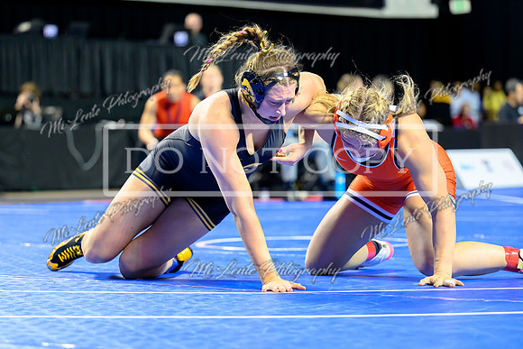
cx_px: 200
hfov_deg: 14.3
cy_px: 197
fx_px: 2080
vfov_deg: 9.6
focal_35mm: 143
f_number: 2.8
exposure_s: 1/800
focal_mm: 110
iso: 3200
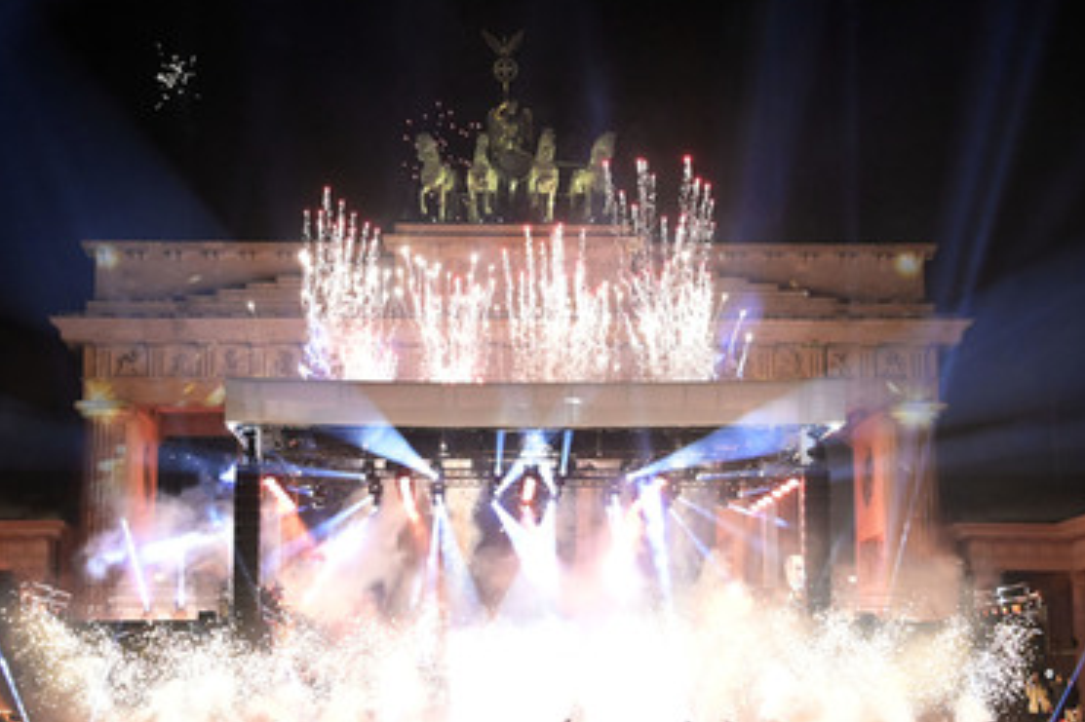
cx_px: 513
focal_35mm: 68
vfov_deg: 20.0
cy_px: 324
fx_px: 2048
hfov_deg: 29.7
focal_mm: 56
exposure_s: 1/500
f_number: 5.6
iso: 12800
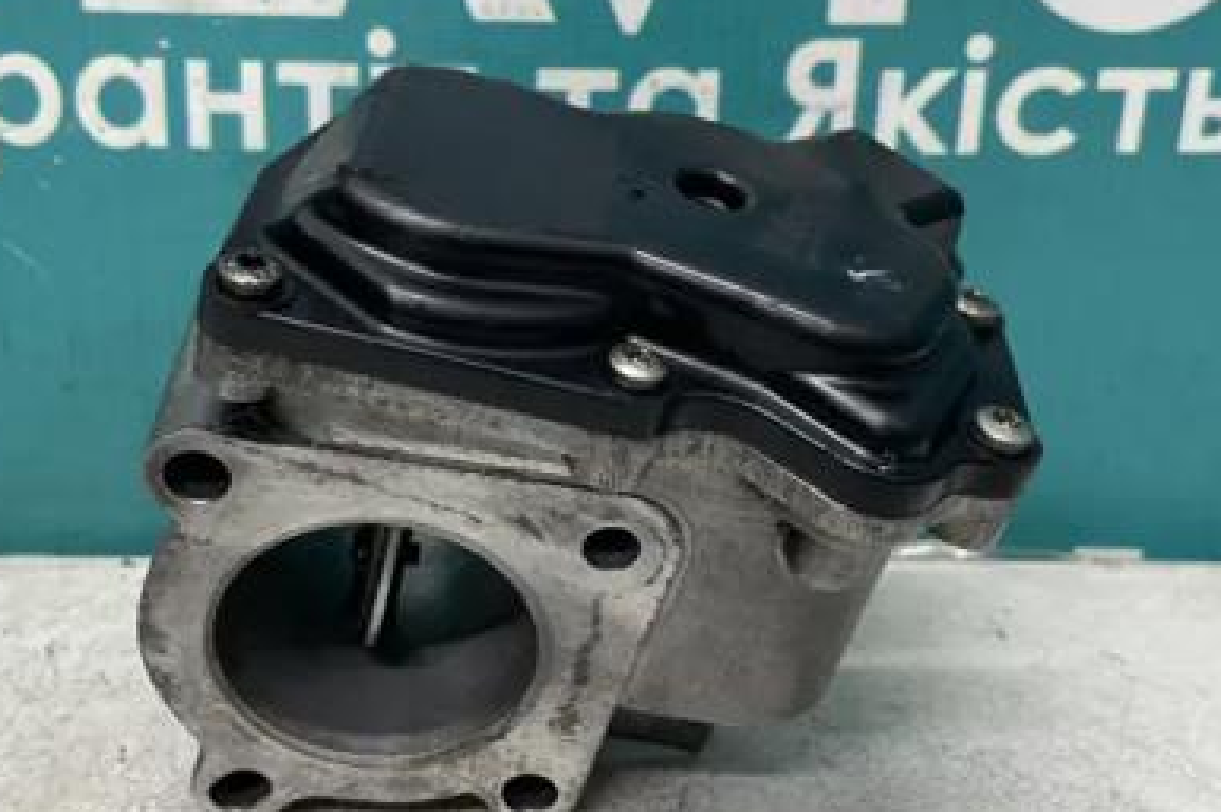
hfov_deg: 43.6
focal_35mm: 45
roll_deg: +0.0
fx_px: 1525
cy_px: 371
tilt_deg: -20.7
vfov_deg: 29.8
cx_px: 561
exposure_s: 1/100
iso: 125
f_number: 1.6
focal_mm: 4.2
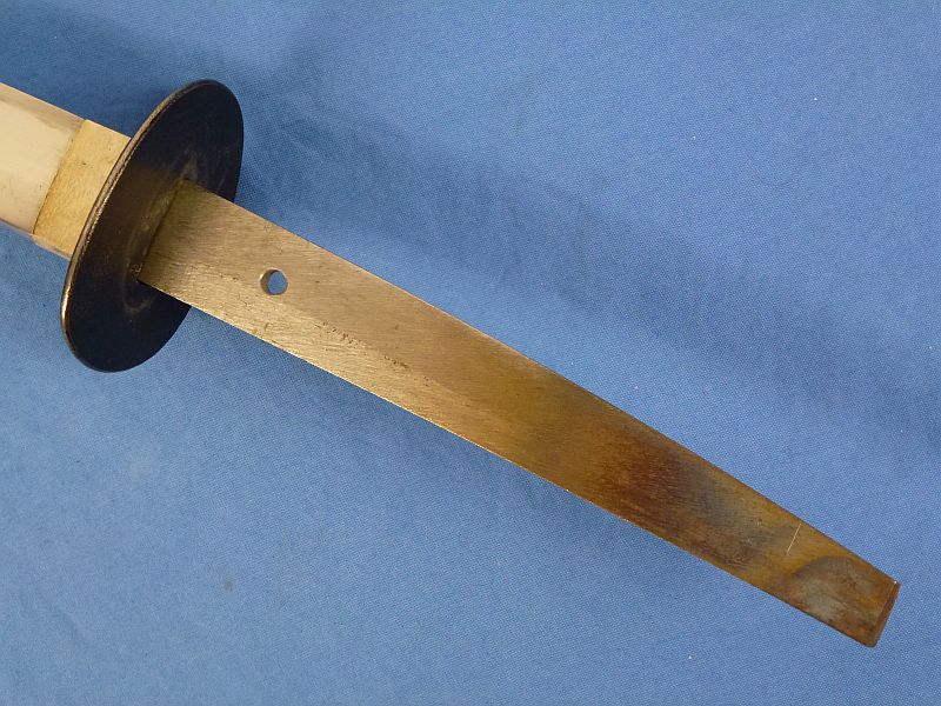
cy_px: 353
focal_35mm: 49
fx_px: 1332
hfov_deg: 38.9
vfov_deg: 29.7
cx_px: 470
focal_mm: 8.7
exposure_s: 1/80
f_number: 4.1
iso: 250
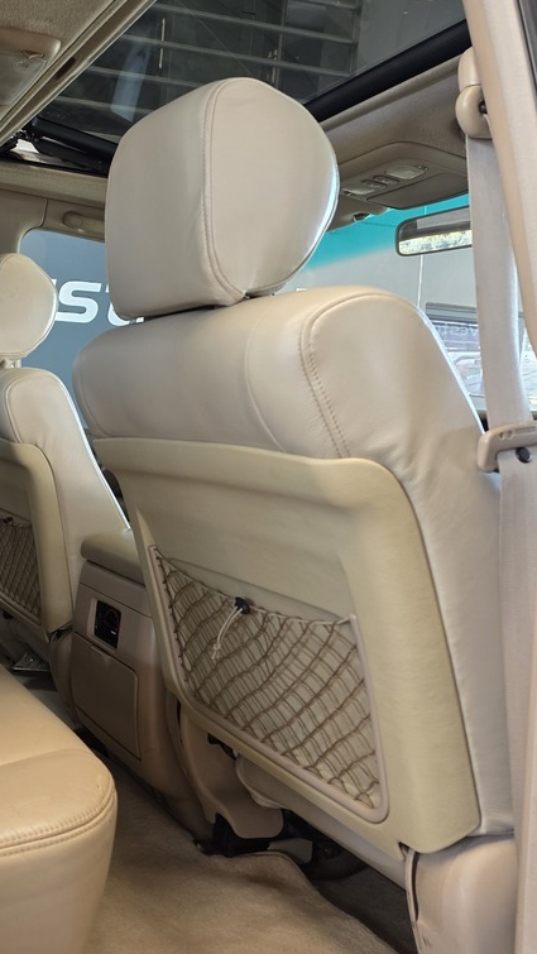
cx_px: -27
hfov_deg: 31.5
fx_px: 860
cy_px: 483
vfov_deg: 58.0
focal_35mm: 34
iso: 160
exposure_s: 1/100
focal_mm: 6.25
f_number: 1.7
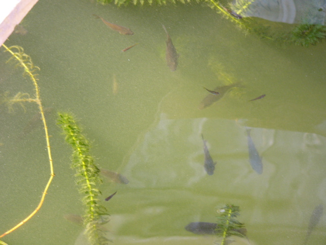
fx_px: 989
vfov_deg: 14.1
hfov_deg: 18.7
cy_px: 122
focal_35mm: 105
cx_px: 163
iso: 150
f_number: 2.8
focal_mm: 17.4
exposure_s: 1/60
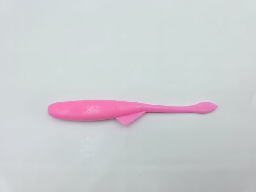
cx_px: 128
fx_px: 170
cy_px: 96
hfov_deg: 73.9
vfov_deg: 58.9
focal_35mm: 23
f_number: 1.7
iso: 12
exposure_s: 1/155
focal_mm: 6.3
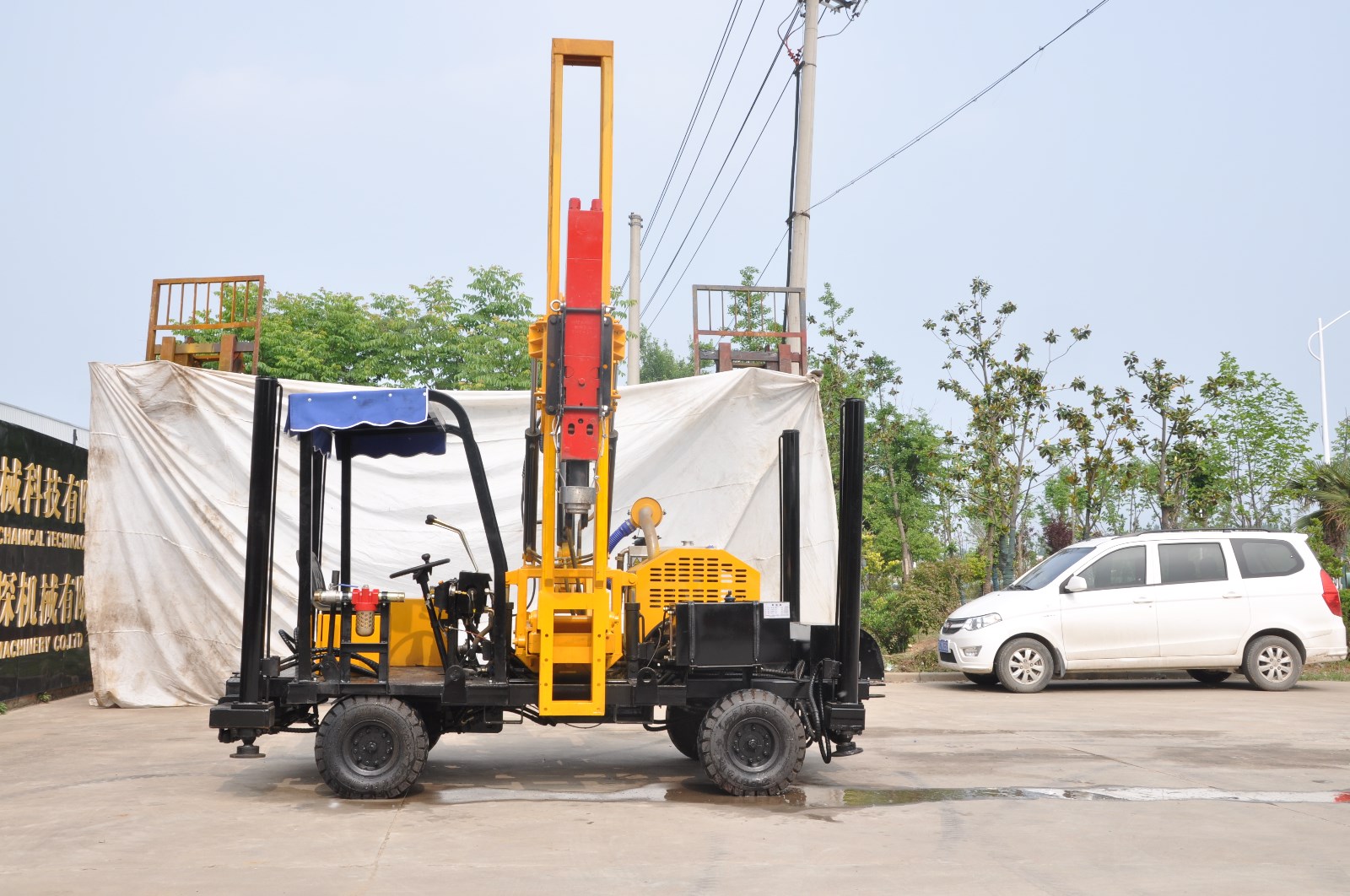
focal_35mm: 36
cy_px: 448
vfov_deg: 36.8
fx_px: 1348
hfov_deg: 53.2
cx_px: 675
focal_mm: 24
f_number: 13
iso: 200
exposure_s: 1/125
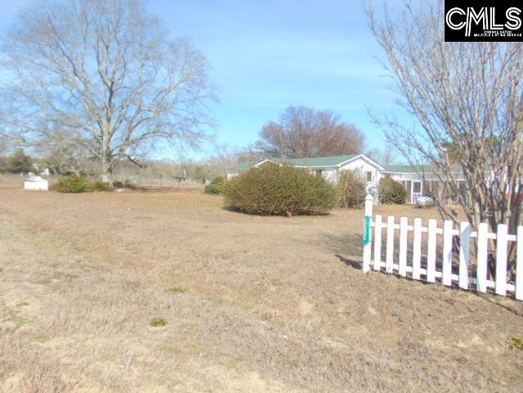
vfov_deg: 54.9
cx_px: 262
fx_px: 378
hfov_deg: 69.4
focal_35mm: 25
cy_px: 196
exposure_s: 1/640
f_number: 7.7
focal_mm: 4.5
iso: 400
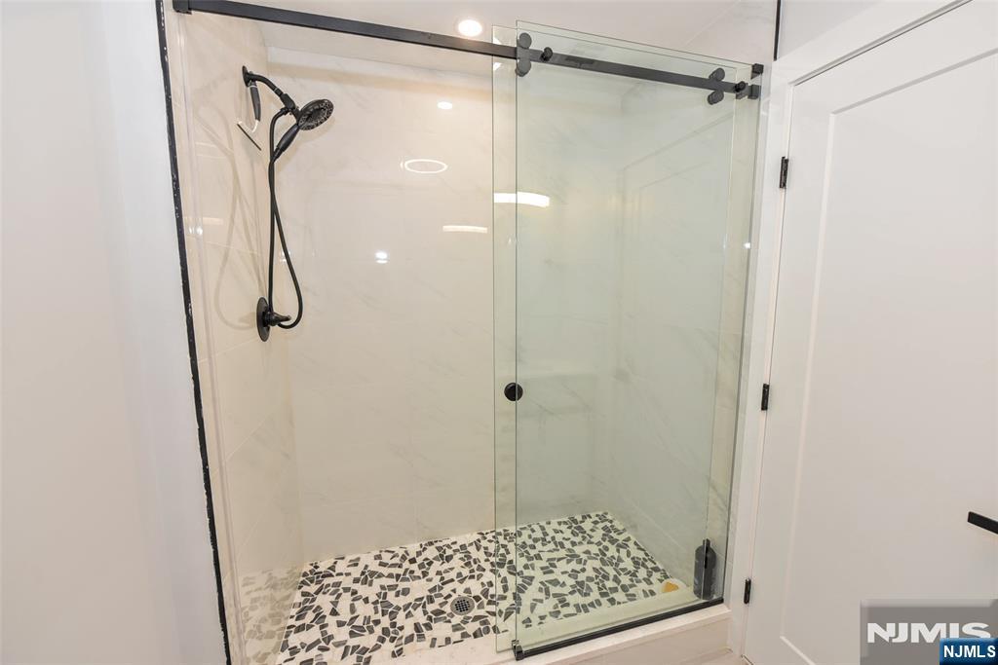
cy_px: 332
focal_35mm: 14
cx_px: 499
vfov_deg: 81.2
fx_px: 388
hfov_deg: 104.2
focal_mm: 14
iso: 800
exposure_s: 1/100
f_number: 5
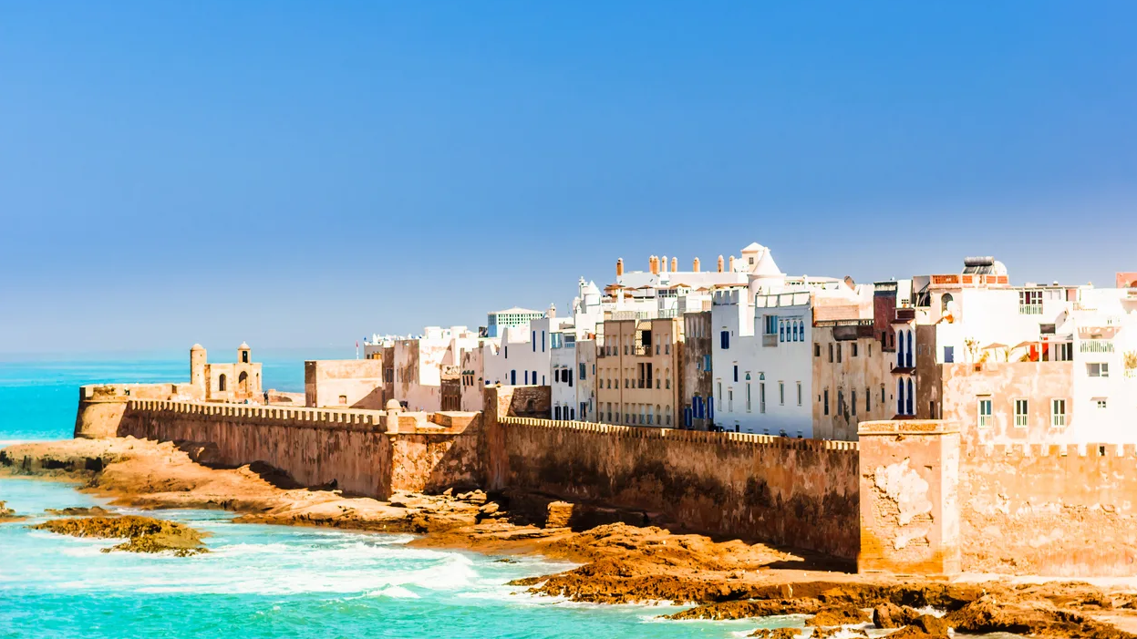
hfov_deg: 16.0
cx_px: 571
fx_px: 4055
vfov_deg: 9.0
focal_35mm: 135
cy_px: 363
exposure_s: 1/4000
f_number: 3.5
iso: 200
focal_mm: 85
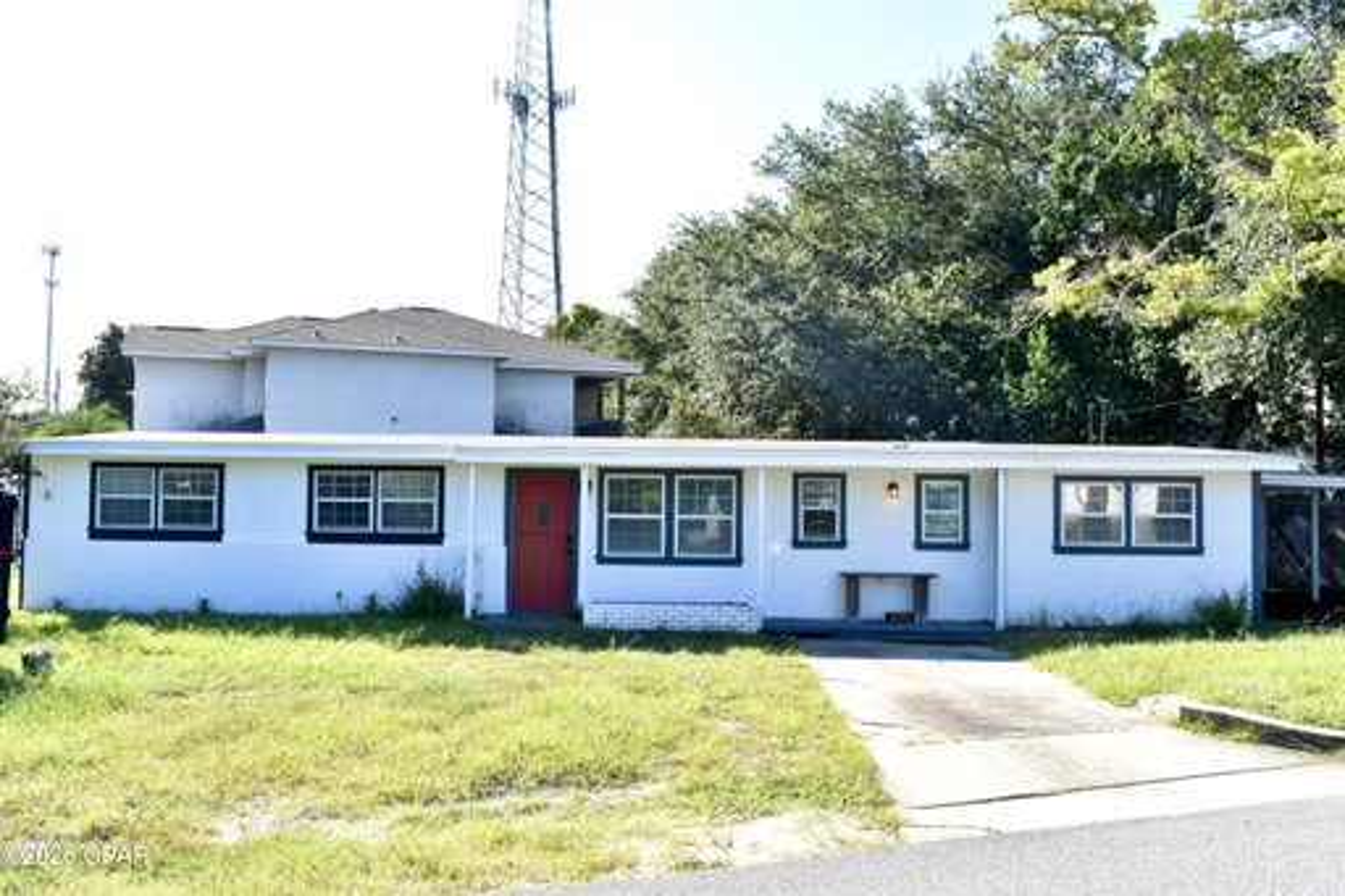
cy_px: 448
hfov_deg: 59.5
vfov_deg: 41.7
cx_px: 672
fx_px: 1176
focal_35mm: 32
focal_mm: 21
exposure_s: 1/500
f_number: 11
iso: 800
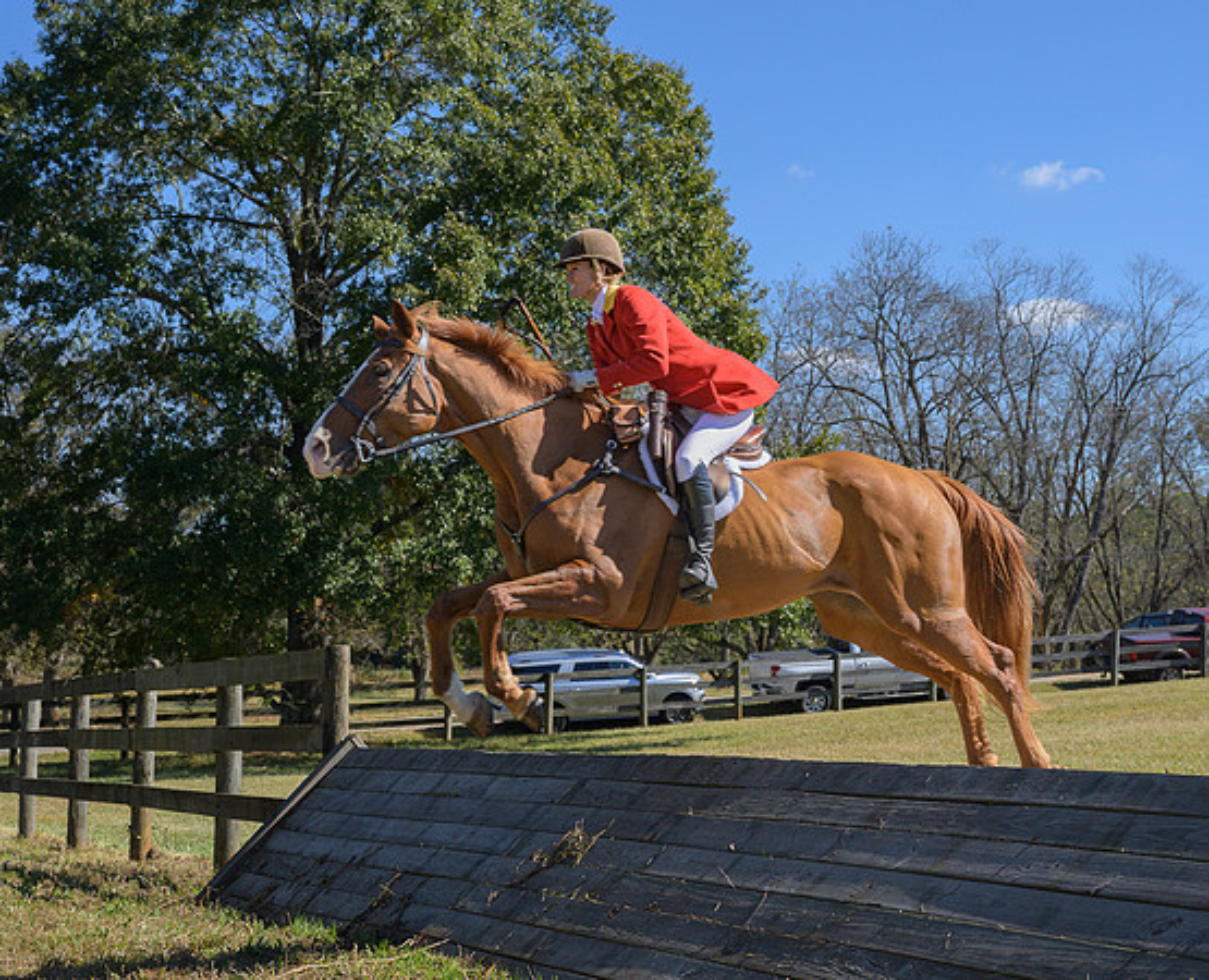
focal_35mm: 64
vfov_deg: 23.9
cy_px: 511
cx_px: 722
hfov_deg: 29.2
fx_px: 2315
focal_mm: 44
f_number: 5.6
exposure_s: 1/800
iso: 200
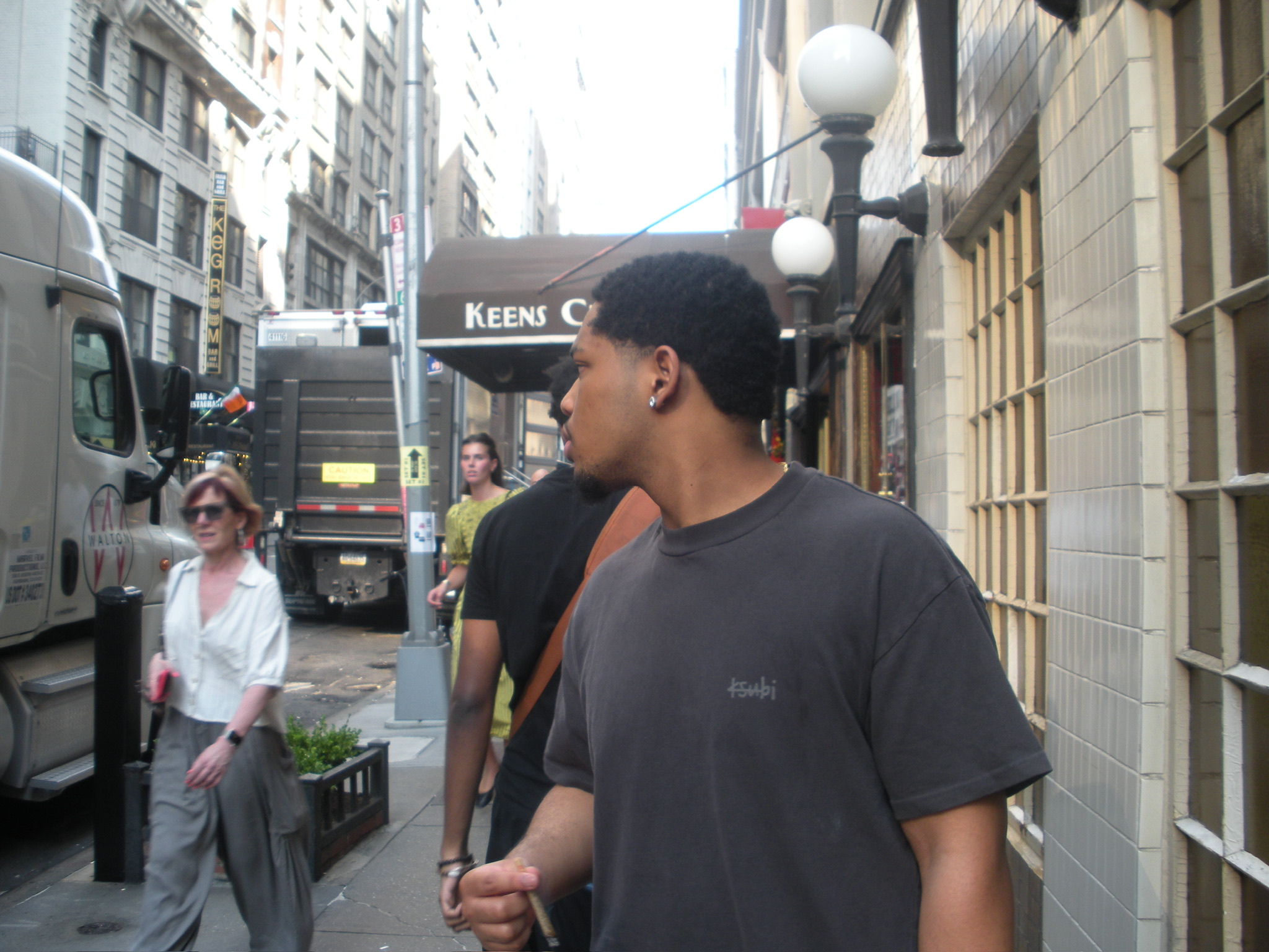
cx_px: 634
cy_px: 476
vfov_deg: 39.7
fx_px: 1320
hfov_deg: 51.4
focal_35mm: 36
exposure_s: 1/60.6
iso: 71
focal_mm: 6.3
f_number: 3.5
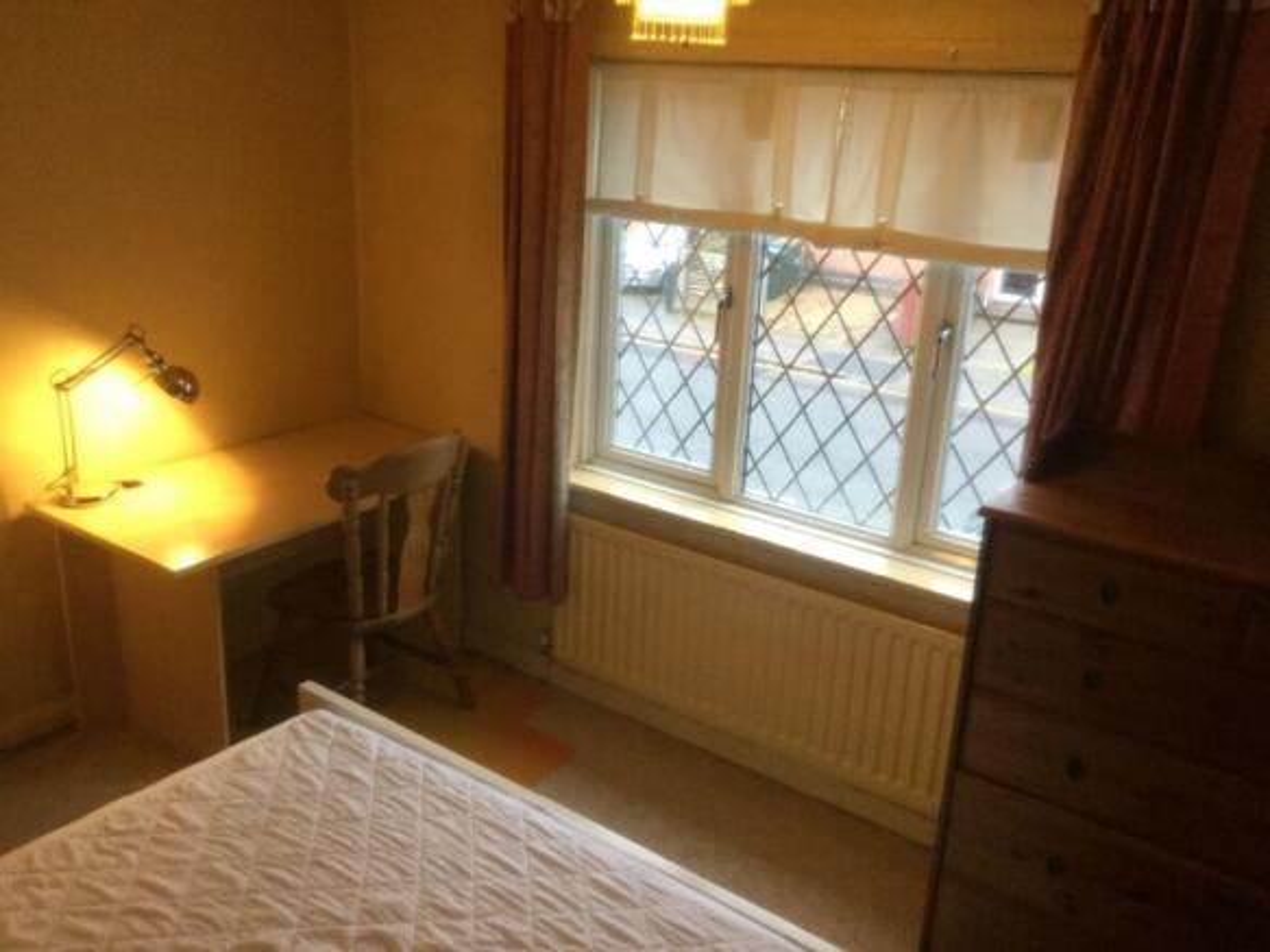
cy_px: 476
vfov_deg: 45.4
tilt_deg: -19.6
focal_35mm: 31
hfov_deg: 58.4
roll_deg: -2.5
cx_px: 635
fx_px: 1137
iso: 160
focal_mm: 3.3
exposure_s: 1/33
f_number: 2.4
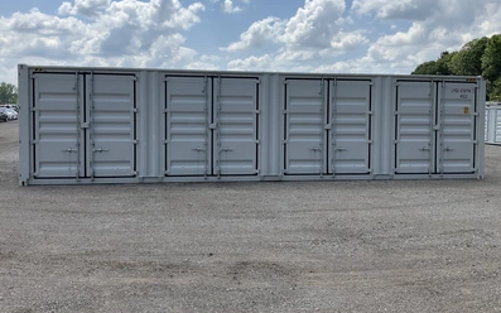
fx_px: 423
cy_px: 134
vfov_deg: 40.5
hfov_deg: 61.2
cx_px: 251
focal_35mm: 31
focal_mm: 3
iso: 25
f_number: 1.8
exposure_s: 1/2959
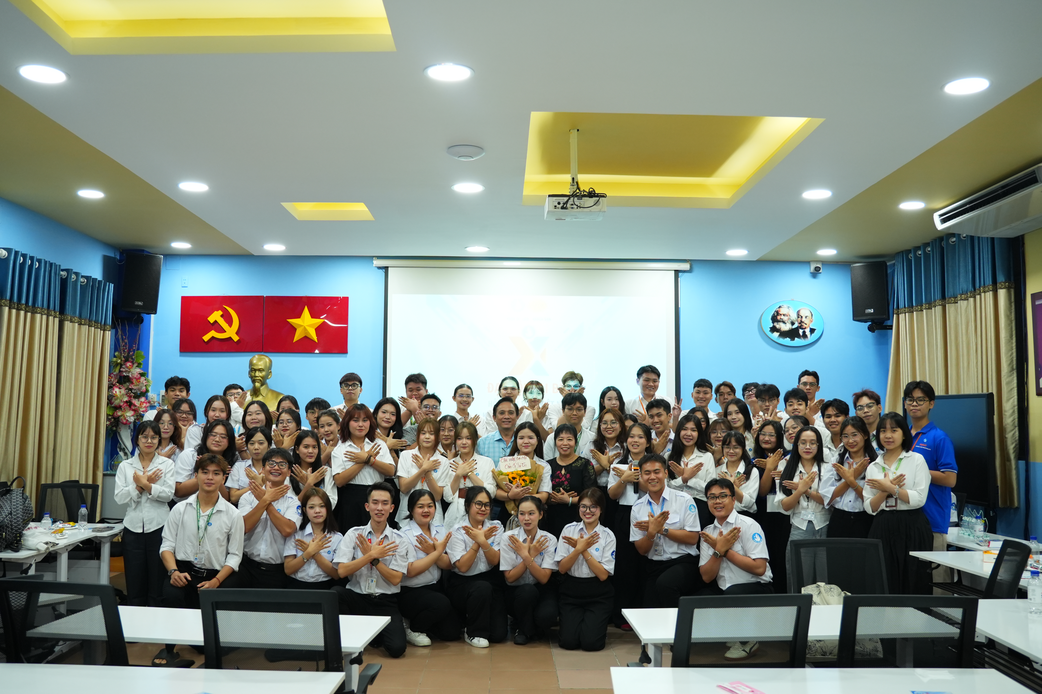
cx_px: 521
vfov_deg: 42.3
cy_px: 347
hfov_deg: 60.3
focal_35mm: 31
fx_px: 897
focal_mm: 21.2
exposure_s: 1/125
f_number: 3.2
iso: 800
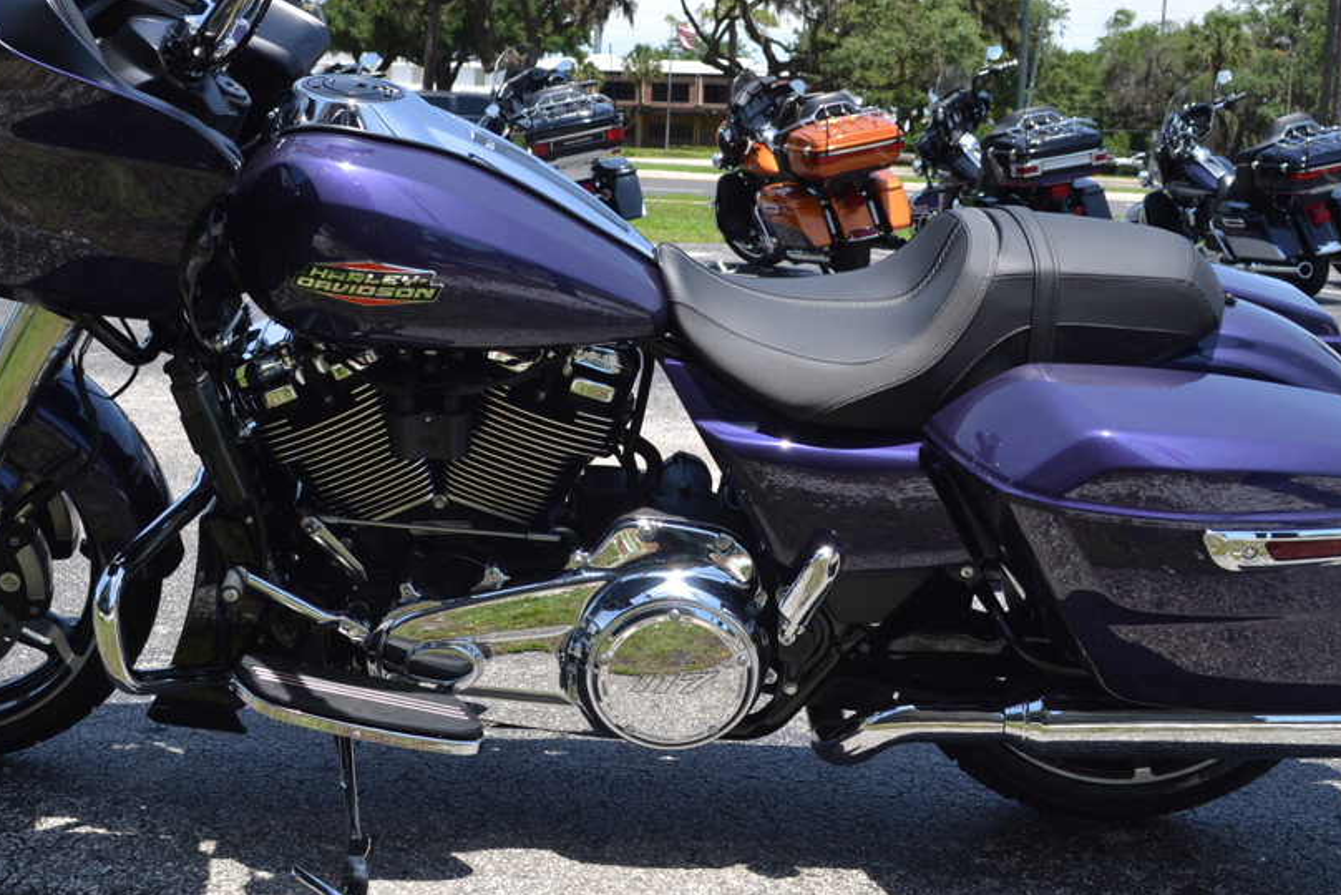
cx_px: 601
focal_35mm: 49
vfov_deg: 27.5
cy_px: 342
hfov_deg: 40.3
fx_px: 1825
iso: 100
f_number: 7.1
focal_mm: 22
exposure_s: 1/200
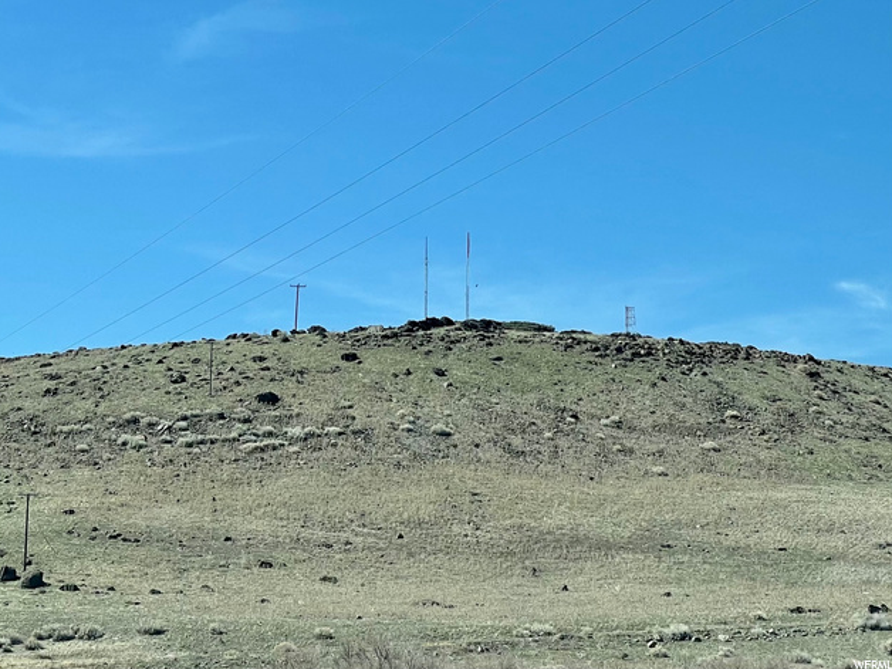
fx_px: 1366
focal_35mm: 53
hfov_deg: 36.2
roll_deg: -1.5
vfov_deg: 27.5
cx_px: 445
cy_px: 330
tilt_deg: +10.1
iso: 25
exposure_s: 1/1653
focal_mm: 6
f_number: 2
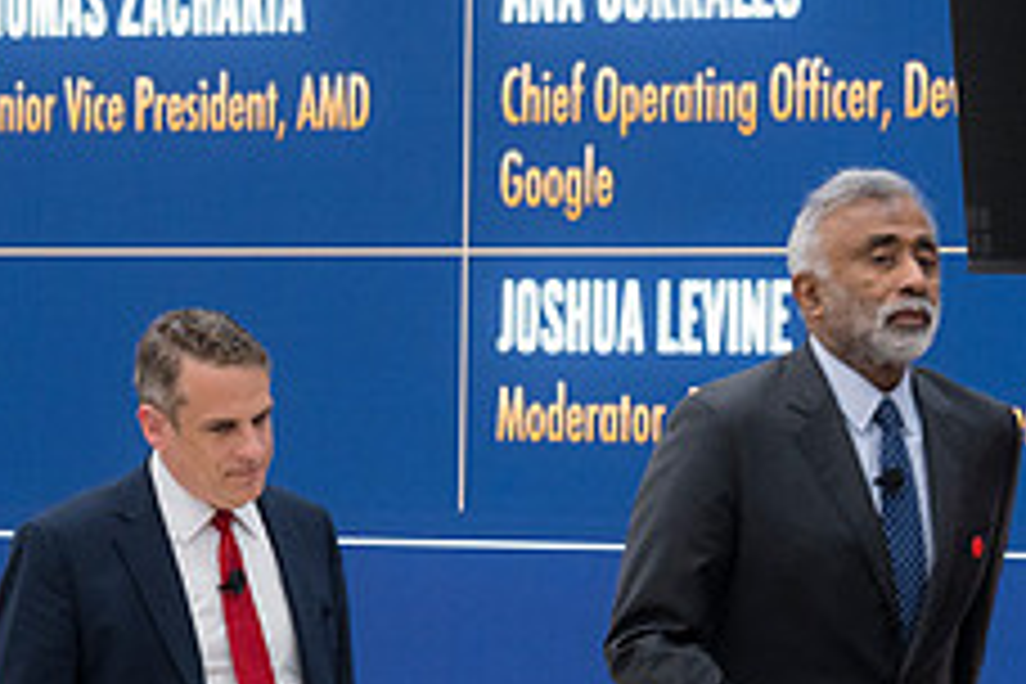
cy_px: 562
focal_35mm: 330
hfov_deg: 6.2
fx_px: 9404
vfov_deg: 4.2
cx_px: 846
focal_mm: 87
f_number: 4
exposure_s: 1/160
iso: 560
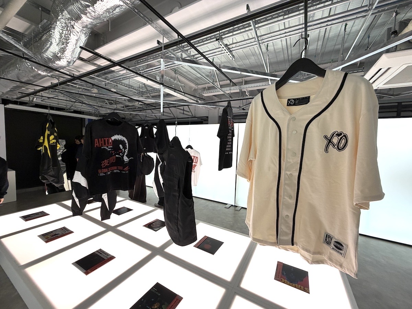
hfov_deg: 102.1
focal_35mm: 14
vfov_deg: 85.7
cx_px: 206
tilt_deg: -3.1
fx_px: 167
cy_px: 154
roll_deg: +0.8
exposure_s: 1/100
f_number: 2.2
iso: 80
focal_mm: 2.22
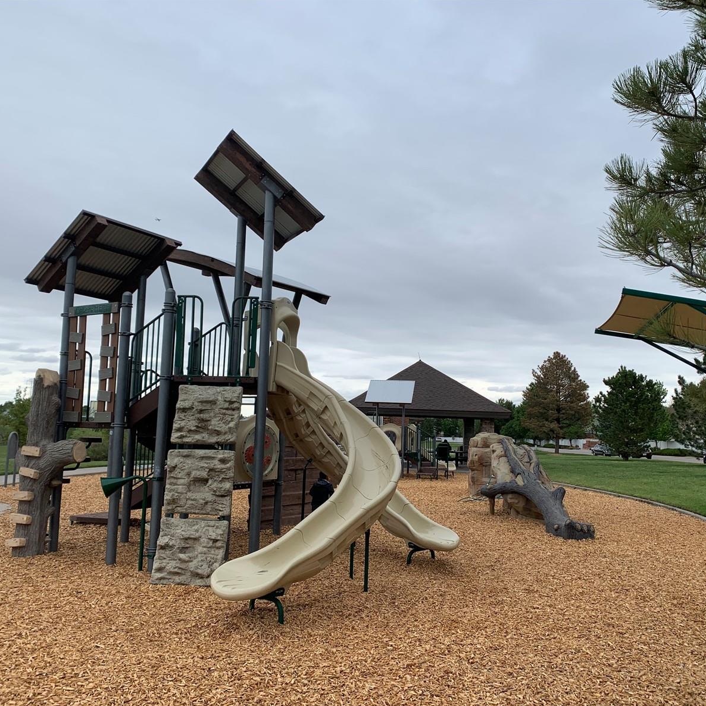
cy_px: 356
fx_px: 715
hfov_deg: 52.5
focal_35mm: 31
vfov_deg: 52.5
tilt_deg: +4.7
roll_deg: -2.1
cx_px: 371
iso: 25
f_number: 1.8
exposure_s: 1/962
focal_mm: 4.25
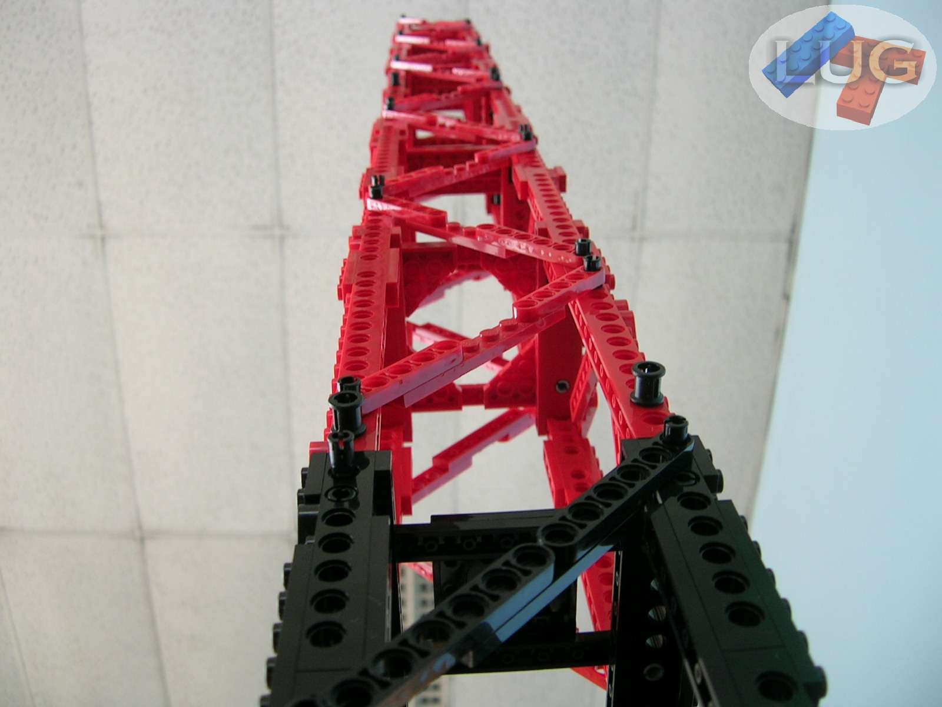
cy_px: 354
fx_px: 952
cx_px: 471
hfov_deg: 52.6
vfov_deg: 40.7
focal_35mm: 35
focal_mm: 5.4
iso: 50
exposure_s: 1/34.7
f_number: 2.8
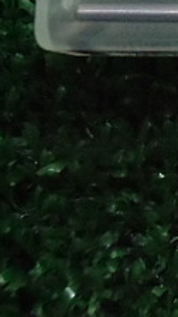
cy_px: -7
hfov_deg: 9.1
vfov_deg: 17.7
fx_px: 993
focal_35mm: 118
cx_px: 437
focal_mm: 6.67
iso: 800
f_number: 3.9
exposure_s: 1/100
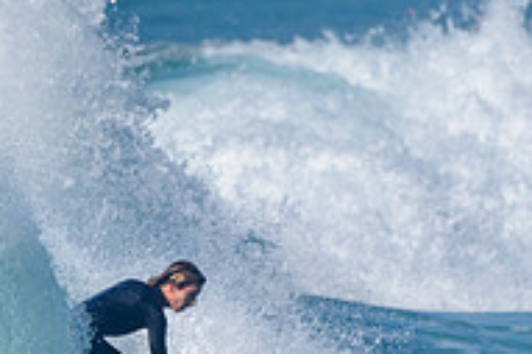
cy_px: 312
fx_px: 27521
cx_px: 67
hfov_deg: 1.1
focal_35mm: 1864
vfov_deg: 0.7
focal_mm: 500
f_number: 5.6
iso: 125
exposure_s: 1/2000
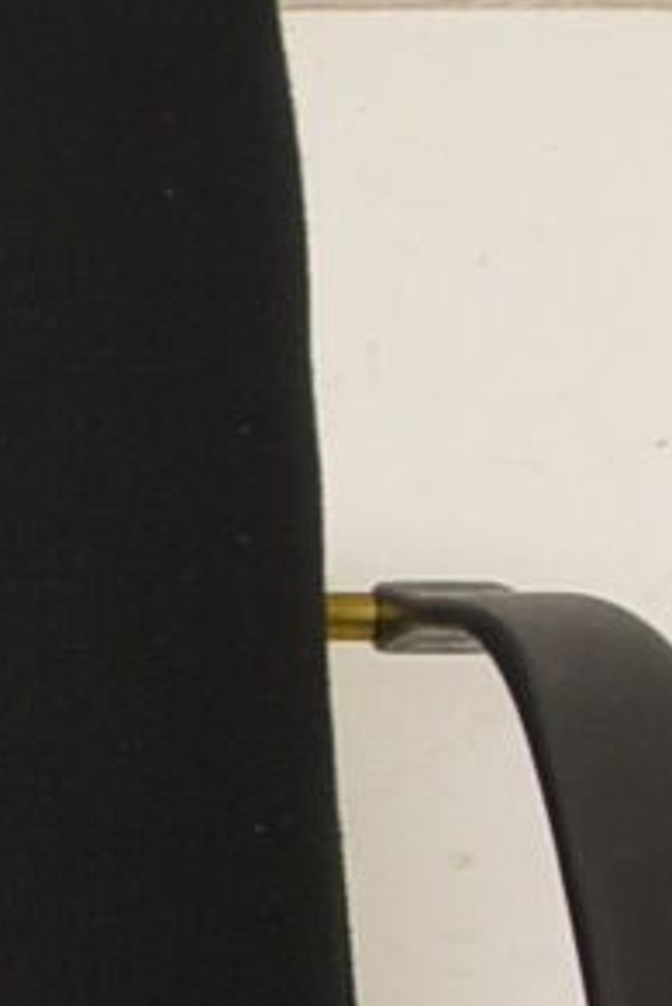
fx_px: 5956
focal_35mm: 213
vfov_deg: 9.5
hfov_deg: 6.2
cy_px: 1292
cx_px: -986
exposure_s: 1/30
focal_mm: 18
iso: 400
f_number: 3.5
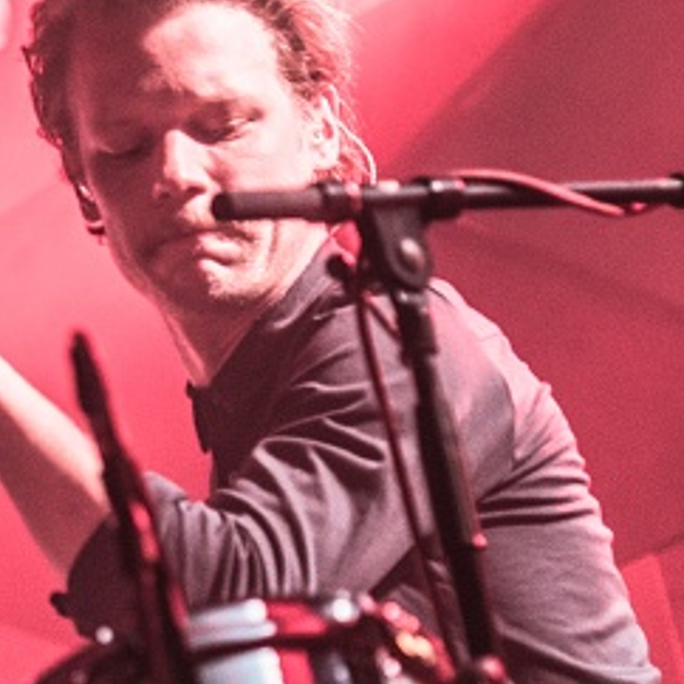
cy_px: 514
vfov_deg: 4.4
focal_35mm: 398
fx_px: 8903
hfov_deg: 4.4
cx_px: -158
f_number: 2.8
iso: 250
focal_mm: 105
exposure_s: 1/100
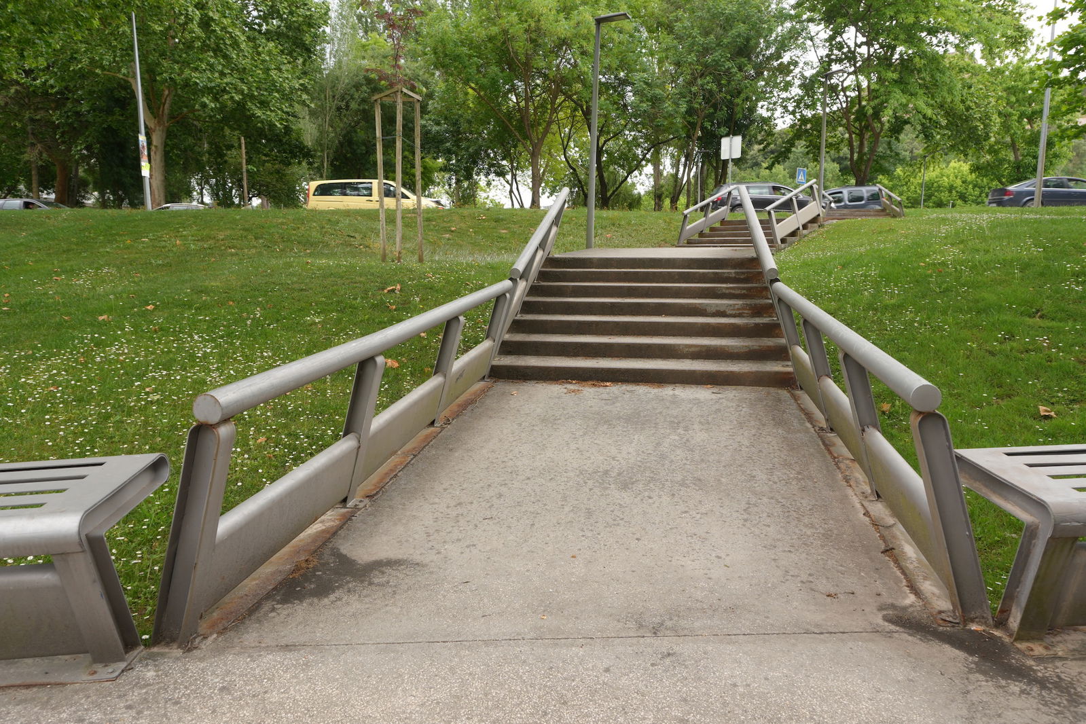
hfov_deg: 73.7
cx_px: 543
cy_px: 362
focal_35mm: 24
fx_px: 724
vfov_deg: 53.1
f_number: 5.6
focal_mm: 16
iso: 100
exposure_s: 1/80
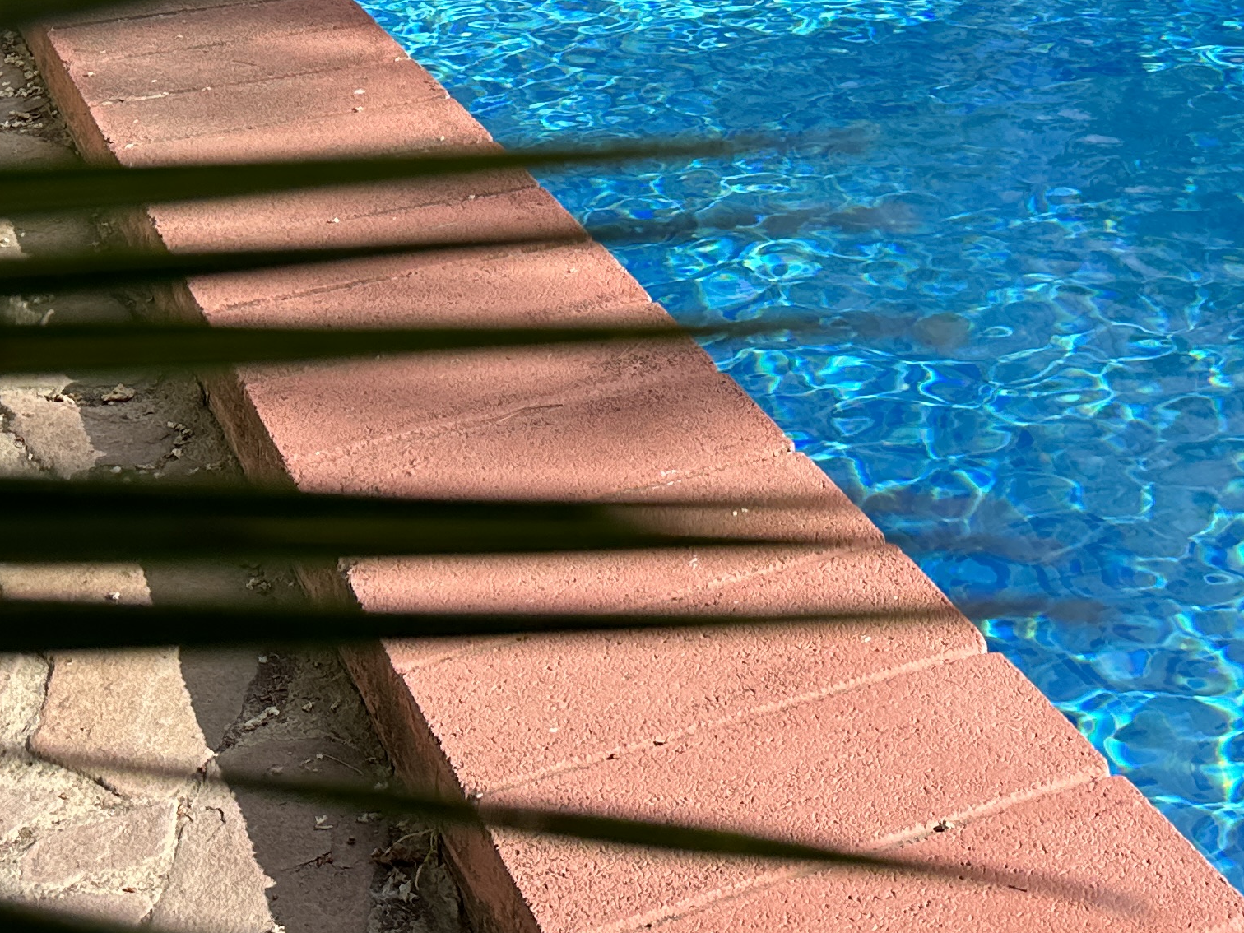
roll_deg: -2.5
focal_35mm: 64
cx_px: 853
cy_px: -290
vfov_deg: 20.8
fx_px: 2300
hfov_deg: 30.0
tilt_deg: -8.9
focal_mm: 6.86
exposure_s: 1/1692
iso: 80
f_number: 1.78
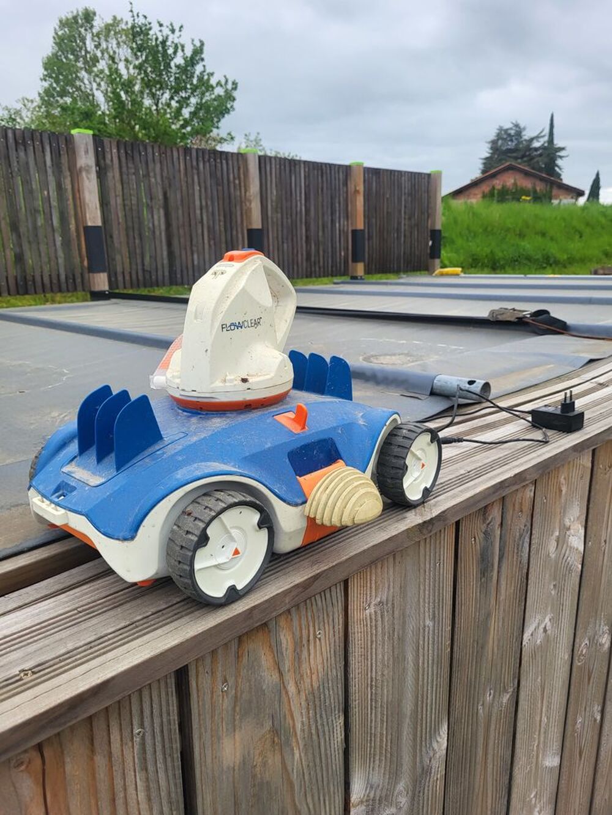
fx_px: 613
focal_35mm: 26
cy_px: 408
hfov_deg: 53.1
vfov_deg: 67.3
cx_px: 306
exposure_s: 1/583
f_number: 1.8
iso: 40
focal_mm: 5.4
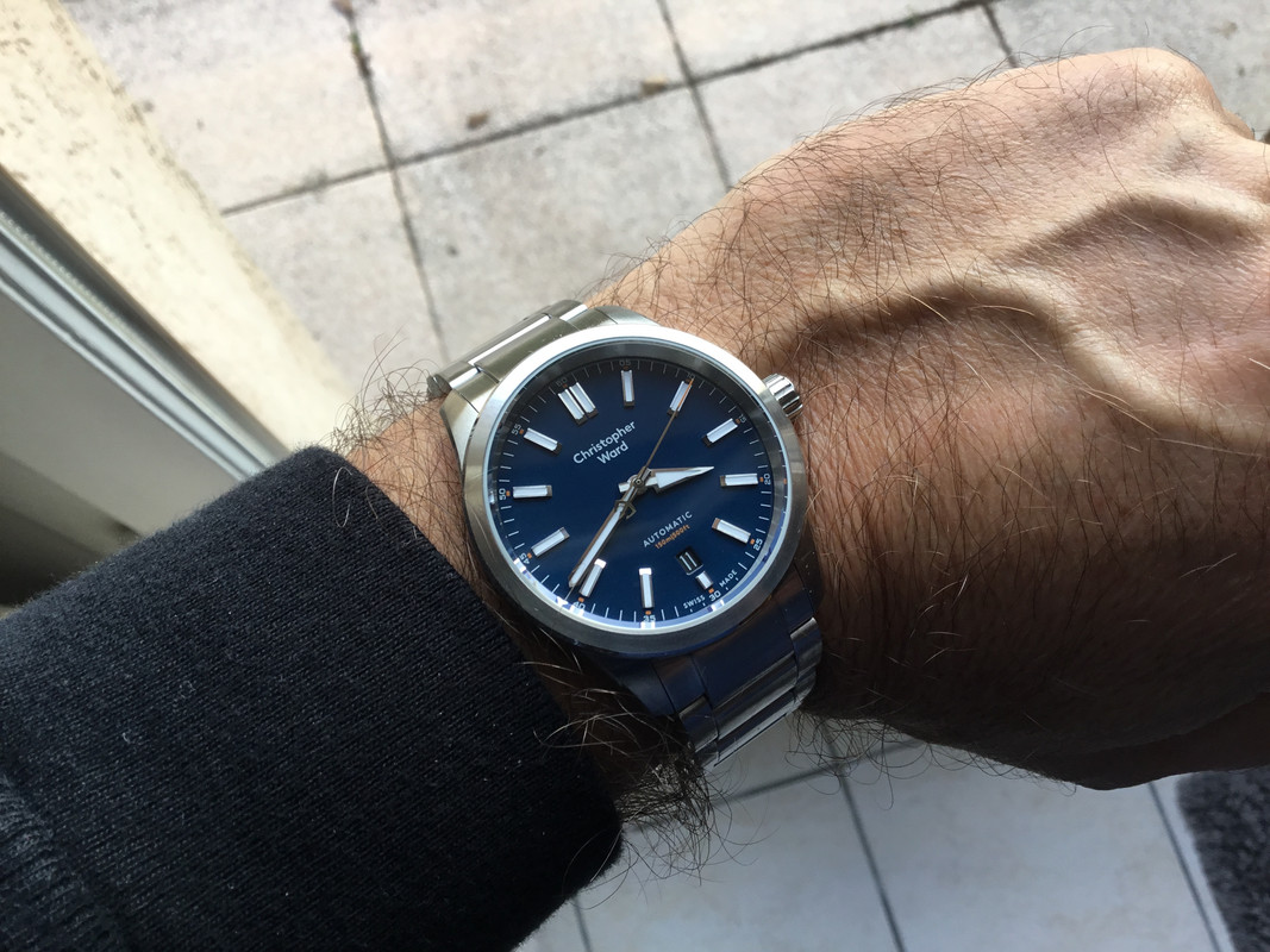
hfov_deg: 58.4
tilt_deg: -72.7
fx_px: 1137
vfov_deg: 45.4
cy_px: 476
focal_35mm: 31
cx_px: 635
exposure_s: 1/50
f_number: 2.4
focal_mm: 3.3
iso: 25
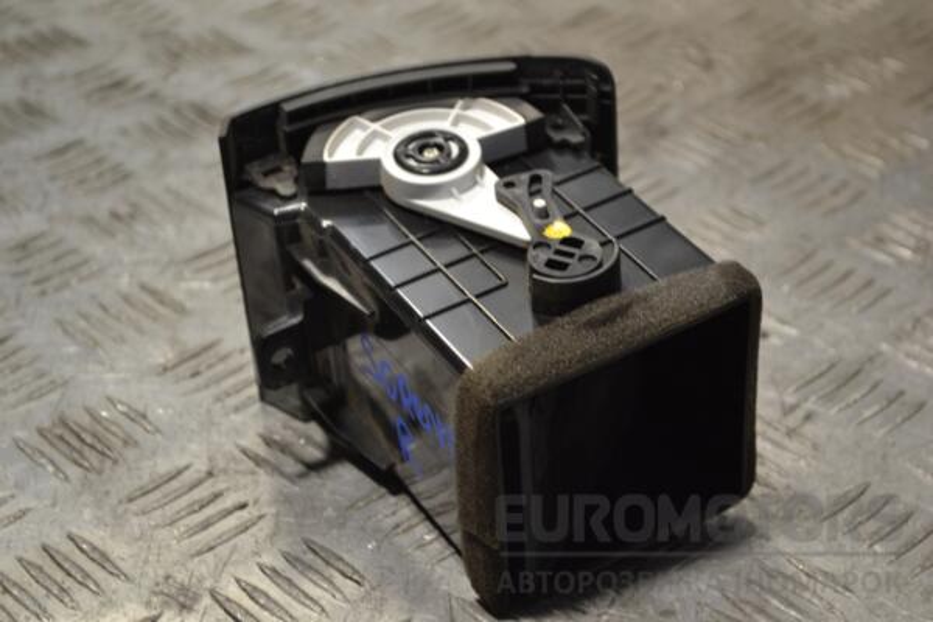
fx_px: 2021
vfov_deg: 17.5
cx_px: 466
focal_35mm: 78
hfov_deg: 26.0
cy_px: 311
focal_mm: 52
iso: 250
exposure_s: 1/30
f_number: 5.6
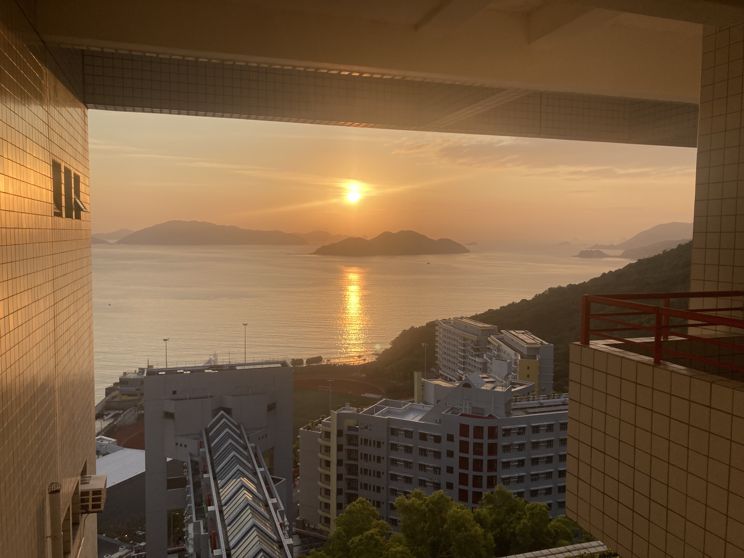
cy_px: 279
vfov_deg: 49.7
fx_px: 602
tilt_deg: -4.6
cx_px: 372
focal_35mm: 28
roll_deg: +0.1
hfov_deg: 63.4
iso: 20
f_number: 1.8
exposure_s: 1/1350
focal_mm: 3.99
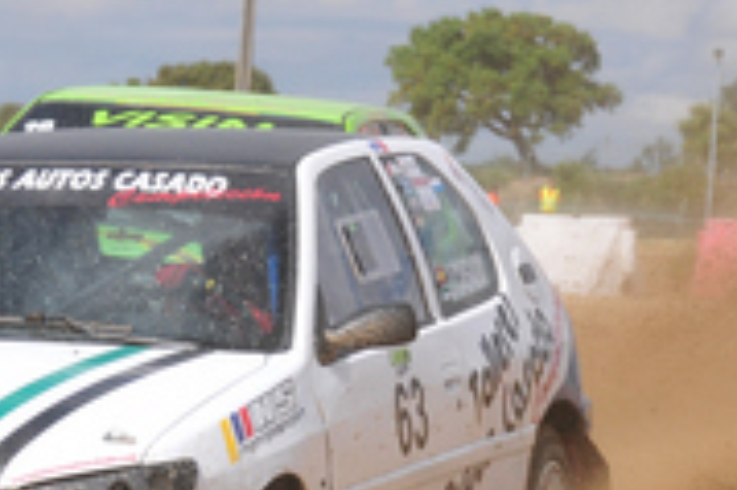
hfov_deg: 5.2
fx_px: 8105
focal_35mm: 396
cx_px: 148
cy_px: 299
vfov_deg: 3.5
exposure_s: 1/1000
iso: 320
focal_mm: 105
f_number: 9
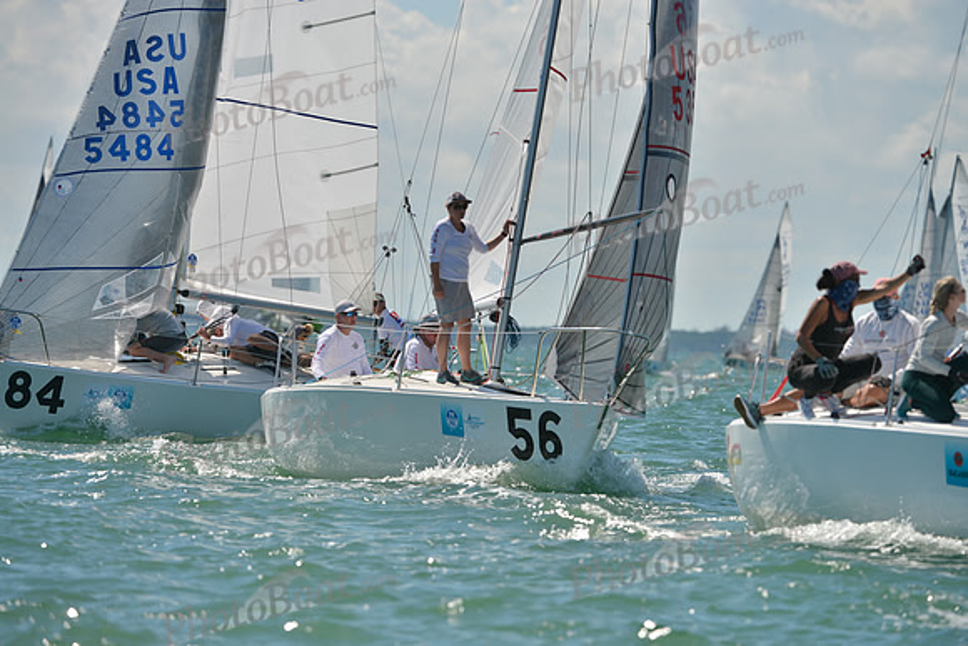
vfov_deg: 4.6
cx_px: 484
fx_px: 8068
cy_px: 323
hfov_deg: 6.9
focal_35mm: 300
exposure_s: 1/1600
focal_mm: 300
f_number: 6.3
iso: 200
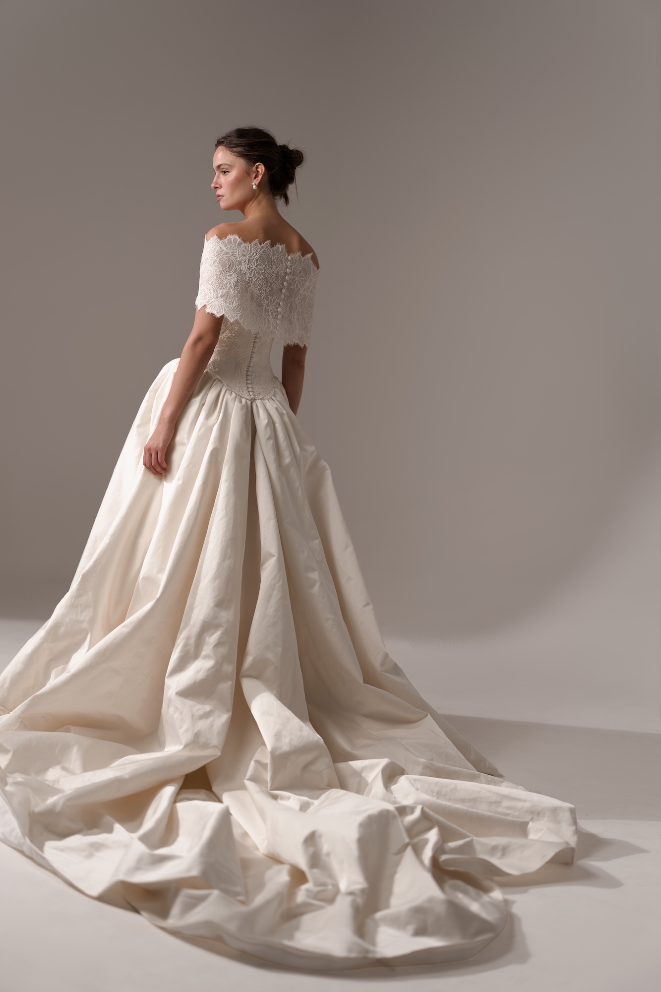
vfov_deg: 39.6
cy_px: 496
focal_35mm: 50
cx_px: 330
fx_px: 1377
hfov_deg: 27.0
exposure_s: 1/640
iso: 50
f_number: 1.2
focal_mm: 50
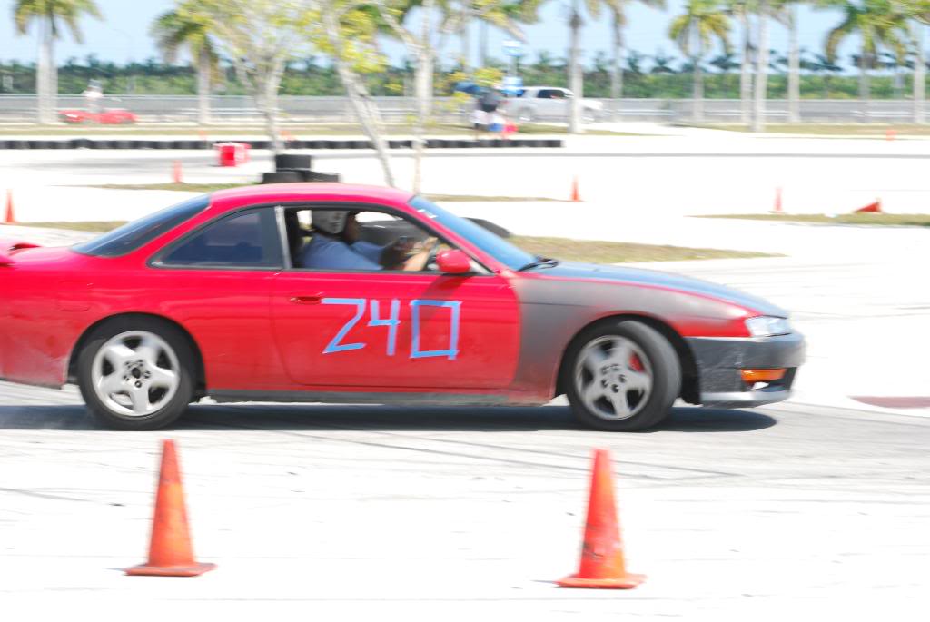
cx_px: 465
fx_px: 3879
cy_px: 311
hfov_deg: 13.7
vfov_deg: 9.2
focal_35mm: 150
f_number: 11
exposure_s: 1/100
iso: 200
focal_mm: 100
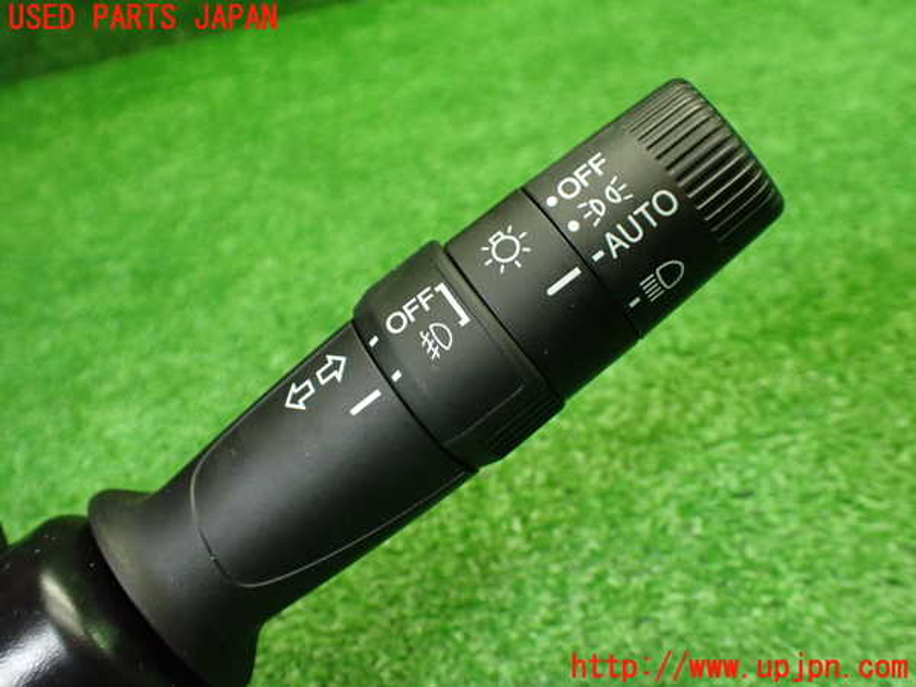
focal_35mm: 30
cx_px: 458
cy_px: 344
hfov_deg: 60.0
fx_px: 794
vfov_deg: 46.8
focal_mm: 5.4
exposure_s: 1/125
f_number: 2.3
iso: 800
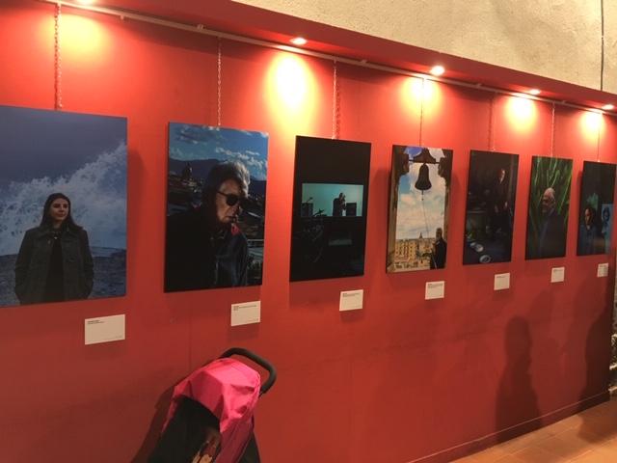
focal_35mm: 29
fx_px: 517
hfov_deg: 61.7
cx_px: 308
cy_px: 232
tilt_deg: -3.4
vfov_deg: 48.2
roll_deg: -1.9
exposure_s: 1/33
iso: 200
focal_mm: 4.15
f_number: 2.2
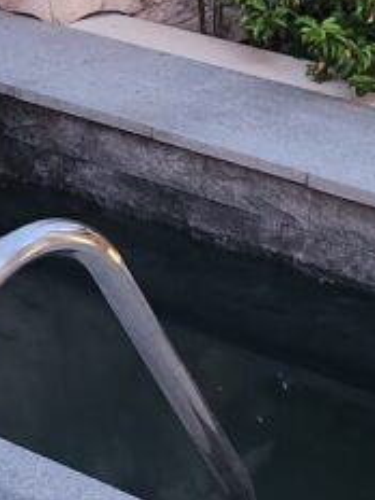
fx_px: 1098
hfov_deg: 18.7
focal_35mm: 76
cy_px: 261
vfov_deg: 25.7
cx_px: -19
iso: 640
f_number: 1.8
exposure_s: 1/25
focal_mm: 5.4
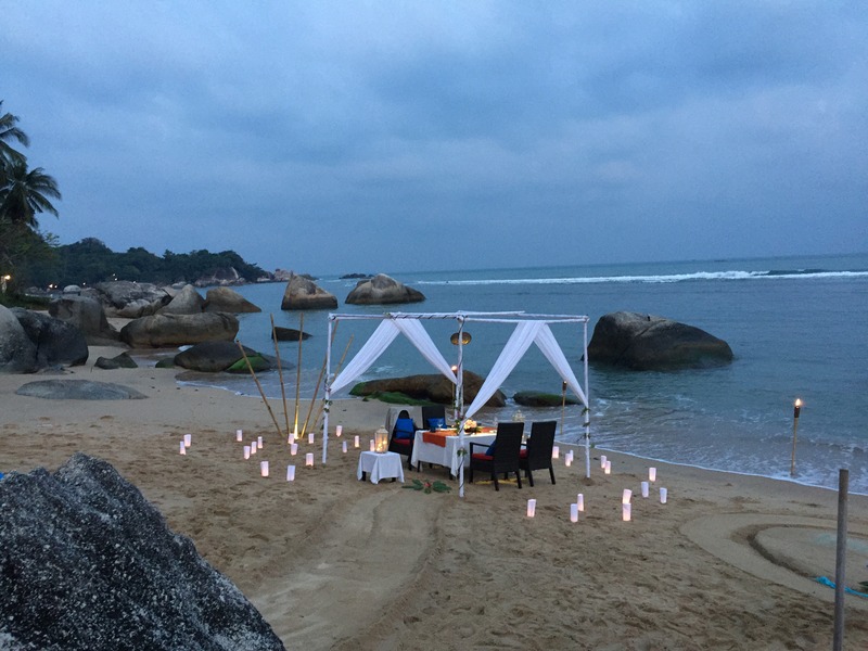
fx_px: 727
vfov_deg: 48.2
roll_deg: +1.3
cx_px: 434
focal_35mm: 29
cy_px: 326
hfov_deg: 61.7
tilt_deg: -3.8
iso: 250
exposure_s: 1/20
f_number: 2.2
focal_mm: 4.15
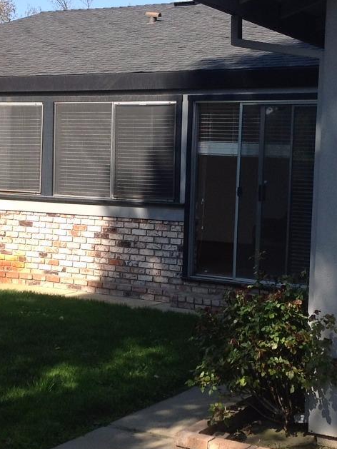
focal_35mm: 72
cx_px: 184
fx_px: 934
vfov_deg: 27.0
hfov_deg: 20.4
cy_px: 229
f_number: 2.4
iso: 80
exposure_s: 1/944
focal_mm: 4.28
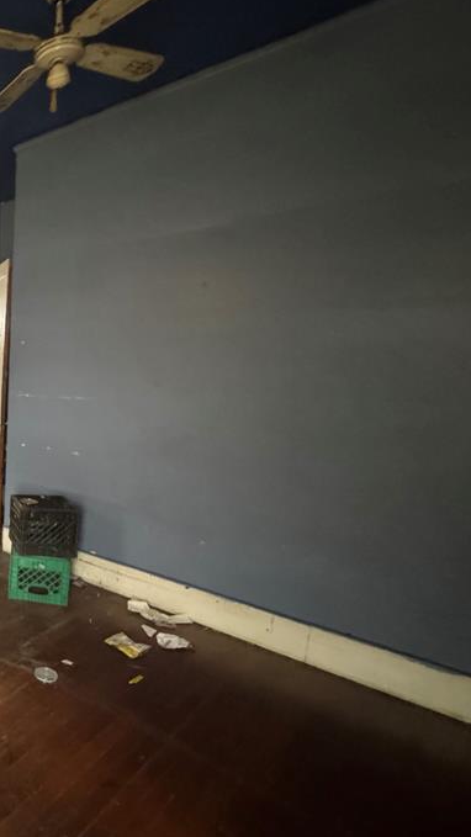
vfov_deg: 78.6
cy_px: 446
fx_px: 511
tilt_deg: -11.4
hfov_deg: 34.8
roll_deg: +0.9
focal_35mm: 23
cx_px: -139
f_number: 2.2
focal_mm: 2.22
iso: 1250
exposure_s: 1/30
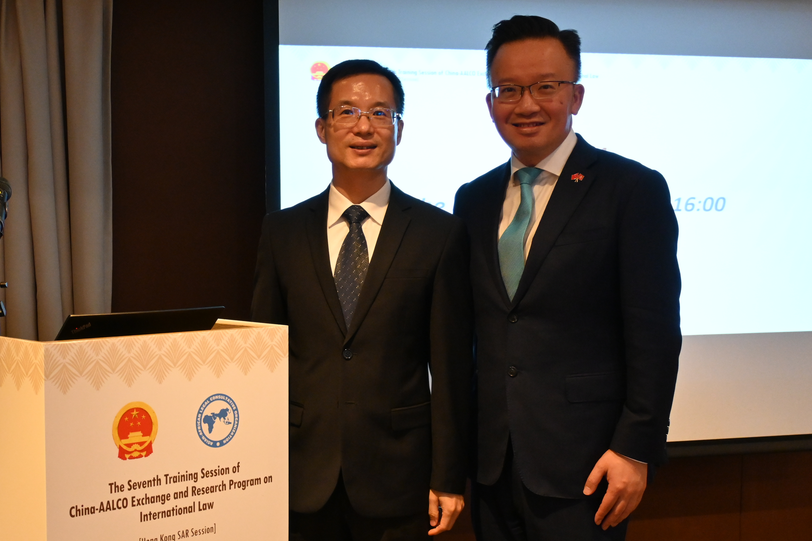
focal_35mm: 55
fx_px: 1234
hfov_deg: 36.1
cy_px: 308
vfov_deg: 24.7
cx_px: 276
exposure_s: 1/125
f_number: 4.2
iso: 2200
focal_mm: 25
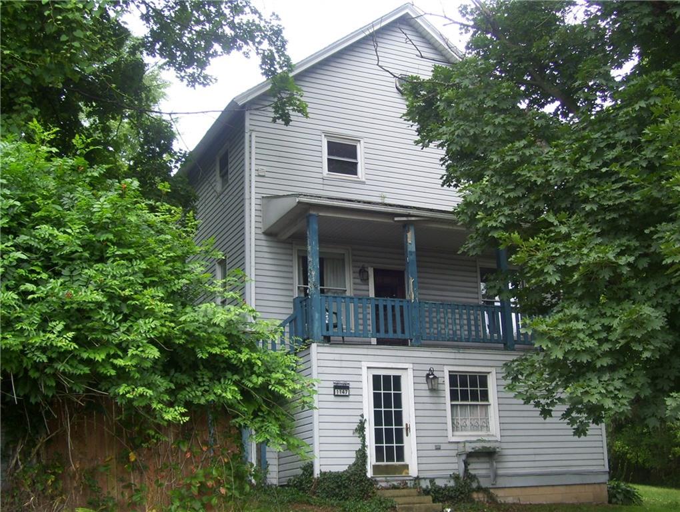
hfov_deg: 42.0
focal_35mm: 45
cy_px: 256
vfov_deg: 32.3
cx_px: 340
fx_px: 885
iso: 80
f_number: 3
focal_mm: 7.6
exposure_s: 1/200
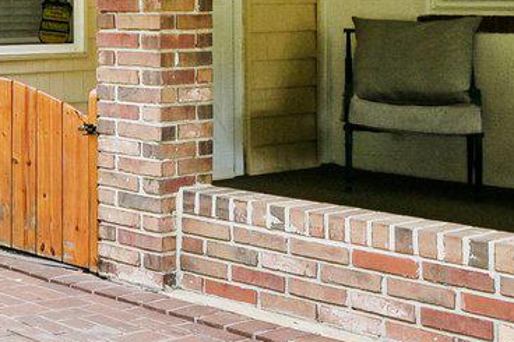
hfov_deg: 20.1
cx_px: -367
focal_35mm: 78
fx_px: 1113
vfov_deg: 17.1
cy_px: 8
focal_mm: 14
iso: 100
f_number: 8
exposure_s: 1/25
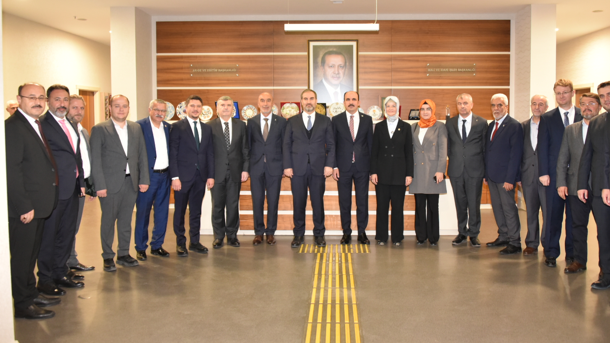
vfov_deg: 36.6
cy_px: 140
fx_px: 518
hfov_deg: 60.9
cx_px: 329
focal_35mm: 32
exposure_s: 1/60
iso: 3200
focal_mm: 28
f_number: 3.5
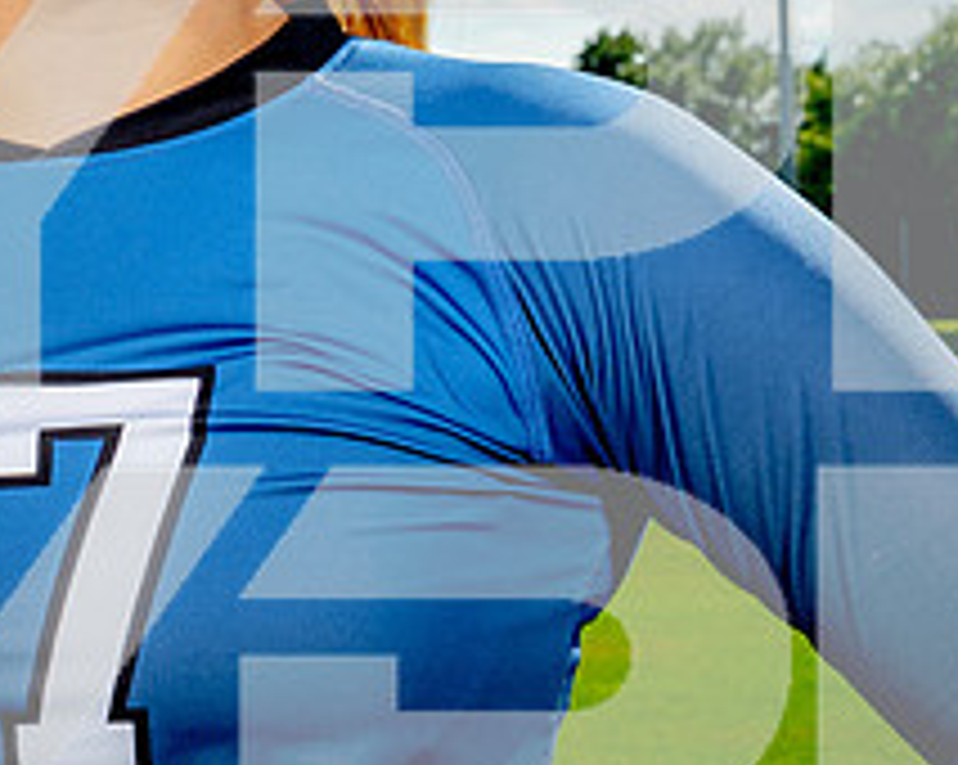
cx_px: 47
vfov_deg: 10.2
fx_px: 4277
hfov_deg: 12.7
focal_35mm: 151
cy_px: 115
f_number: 11
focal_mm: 52
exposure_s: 1/125
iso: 100
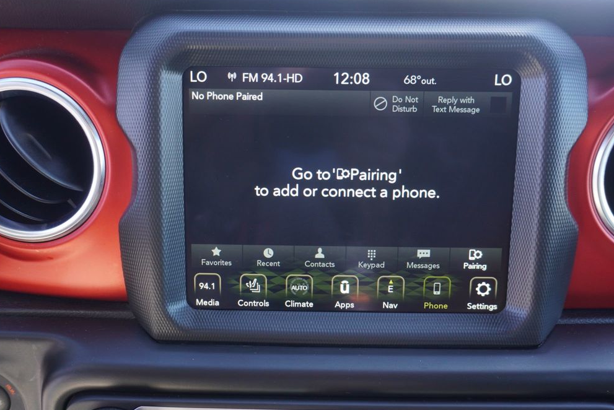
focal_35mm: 31
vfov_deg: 42.4
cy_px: 206
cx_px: 299
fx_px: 529
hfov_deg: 60.2
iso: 250
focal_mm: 20
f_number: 4
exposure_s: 1/60
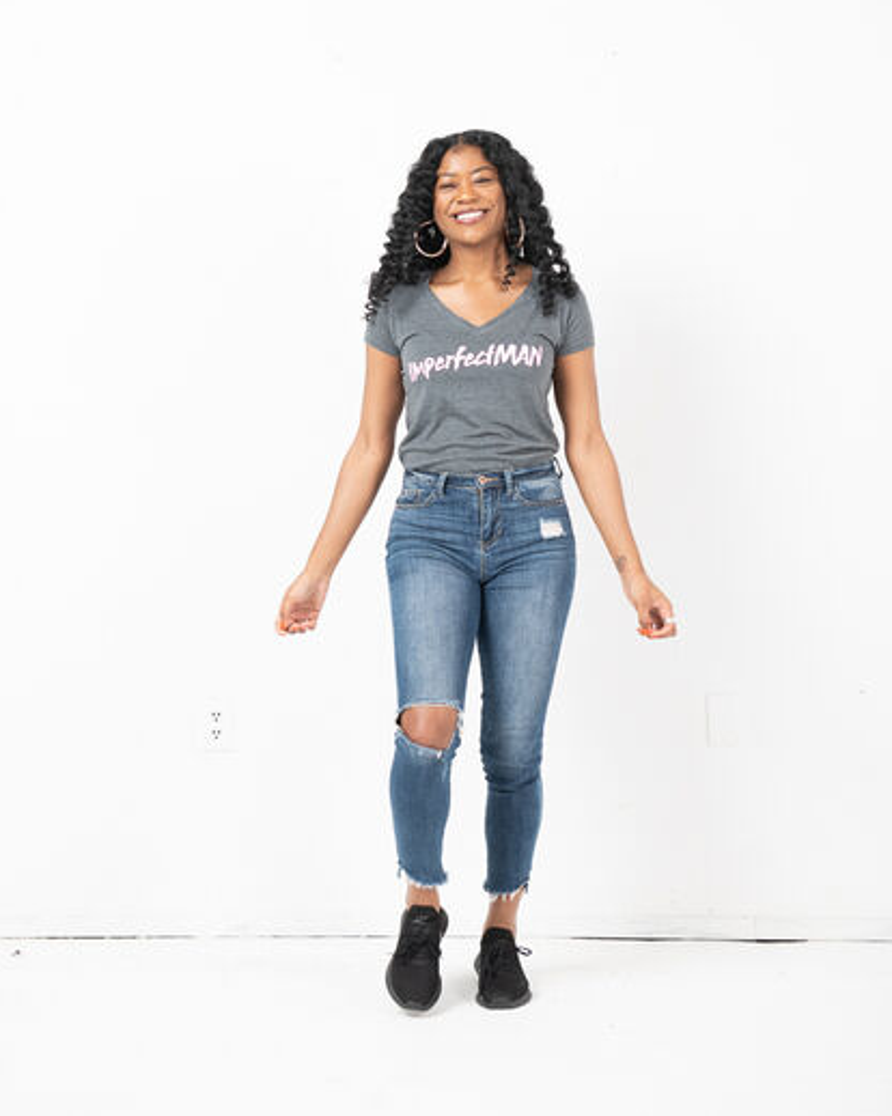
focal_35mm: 63
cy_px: 463
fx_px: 2080
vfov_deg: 30.0
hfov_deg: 24.2
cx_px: 451
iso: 400
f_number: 5.6
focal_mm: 55
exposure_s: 1/200
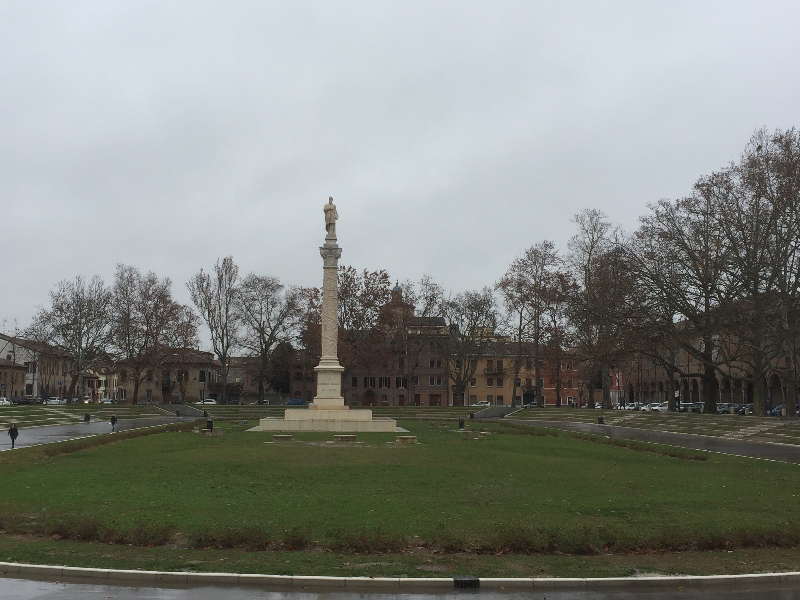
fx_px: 948
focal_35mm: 41
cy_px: 315
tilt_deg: +3.5
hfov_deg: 45.8
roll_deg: -1.5
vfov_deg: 35.1
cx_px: 378
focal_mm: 4.15
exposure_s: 1/455
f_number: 2.2
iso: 32
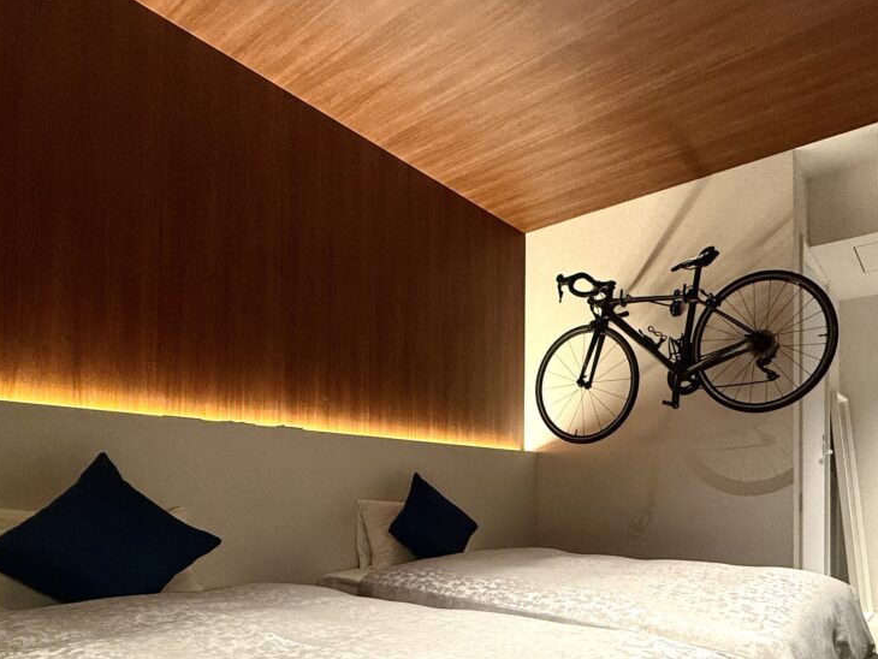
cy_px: 480
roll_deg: -0.6
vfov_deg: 56.5
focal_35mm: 23
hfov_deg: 72.4
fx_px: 584
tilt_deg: +0.8
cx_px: 562
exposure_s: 1/65
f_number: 2.2
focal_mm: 2.22
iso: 320
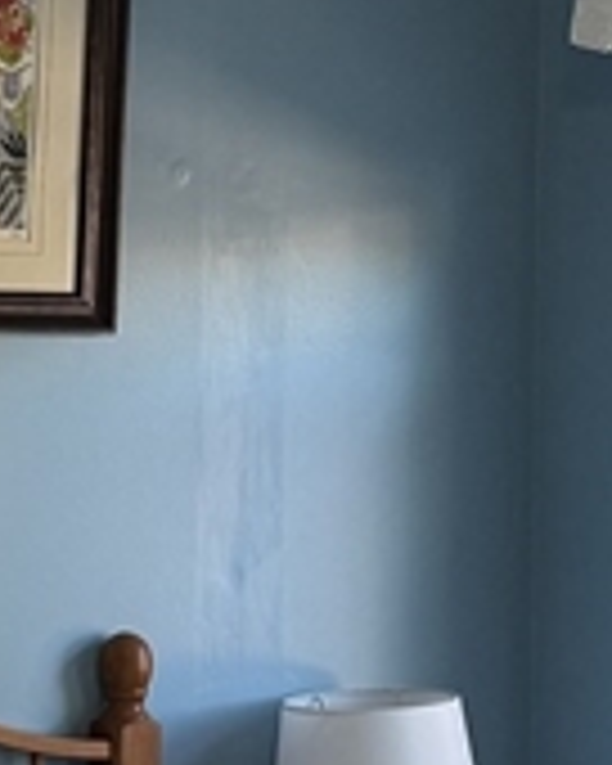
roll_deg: +0.2
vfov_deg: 13.7
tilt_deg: -1.7
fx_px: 3192
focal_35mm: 141
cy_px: 356
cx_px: 9
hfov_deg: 10.9
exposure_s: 1/125
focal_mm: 6.76
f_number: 1.78
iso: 200
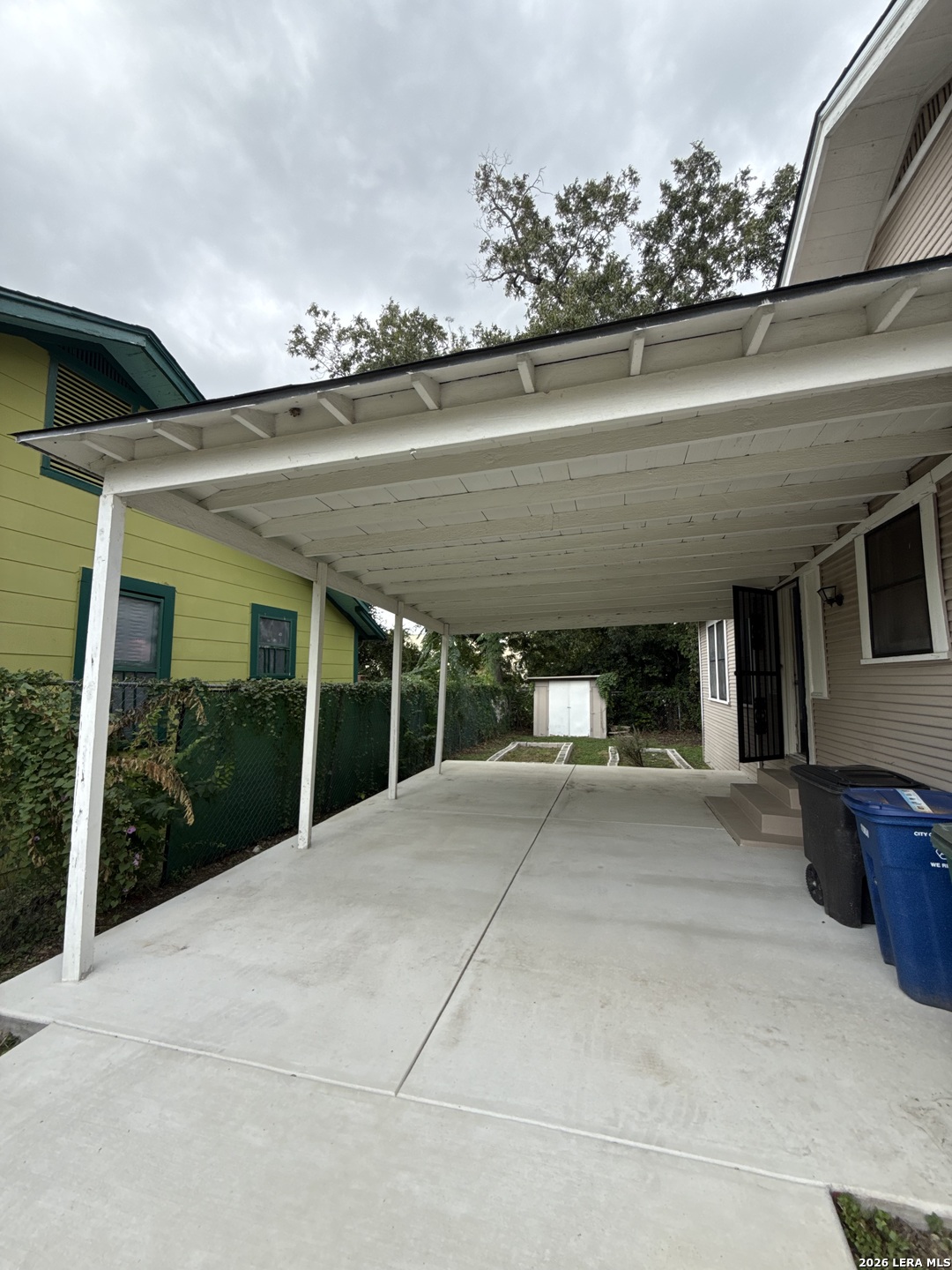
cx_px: 476
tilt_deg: +5.4
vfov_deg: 102.1
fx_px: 513
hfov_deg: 85.7
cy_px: 635
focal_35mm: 14
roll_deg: -0.2
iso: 64
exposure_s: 1/498
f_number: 2.2
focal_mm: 2.22
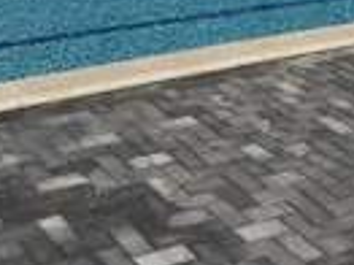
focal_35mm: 88
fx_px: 899
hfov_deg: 22.3
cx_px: 197
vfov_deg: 15.2
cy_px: -161
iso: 80
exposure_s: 1/9009
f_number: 1.78
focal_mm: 6.76
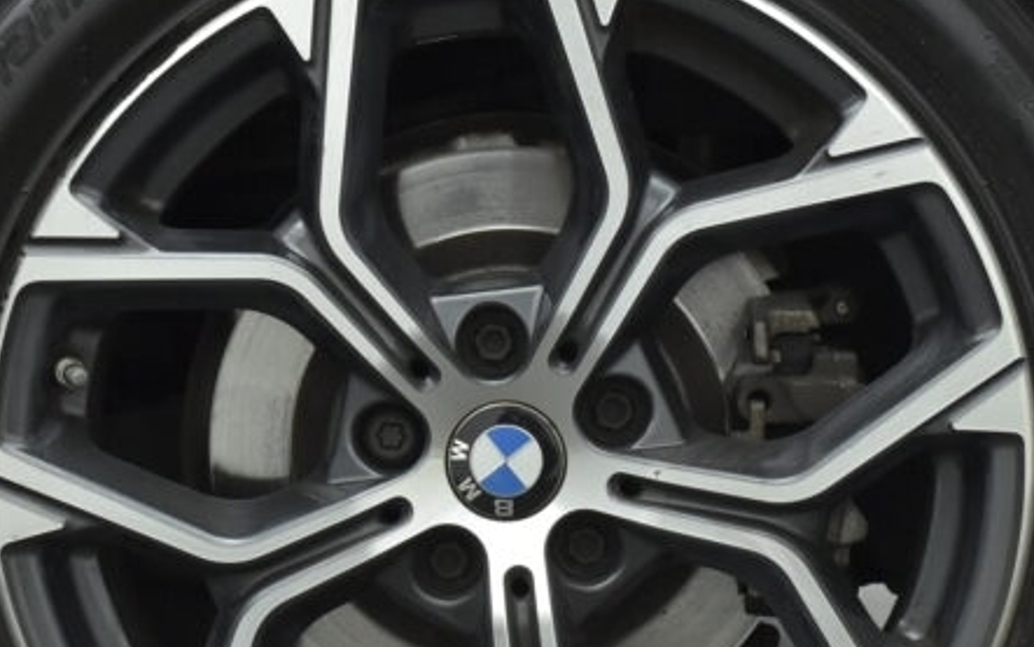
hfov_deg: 19.6
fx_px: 2987
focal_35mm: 106
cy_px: 413
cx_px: 476
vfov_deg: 12.3
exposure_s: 1/125
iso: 1600
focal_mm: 30
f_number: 4.2
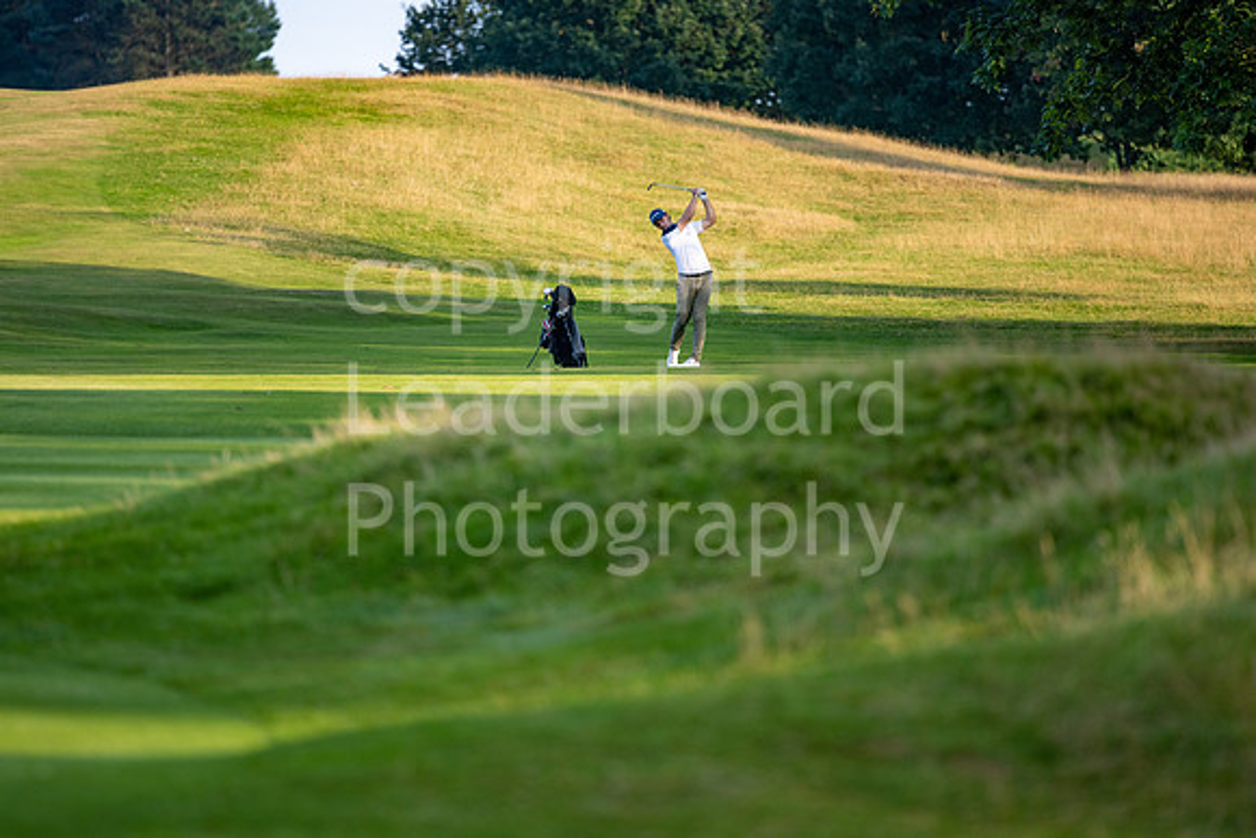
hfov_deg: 6.5
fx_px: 11115
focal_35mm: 319
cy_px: 393
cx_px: 589
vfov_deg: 4.3
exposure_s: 1/1000
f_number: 4
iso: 200
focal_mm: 300
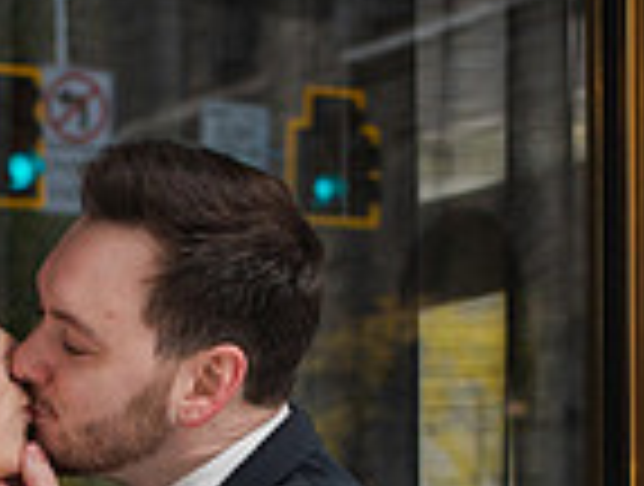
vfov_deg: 9.7
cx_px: 59
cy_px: 695
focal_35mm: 149
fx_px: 2779
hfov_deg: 13.1
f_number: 3.5
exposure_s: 1/400
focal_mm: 35
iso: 1000
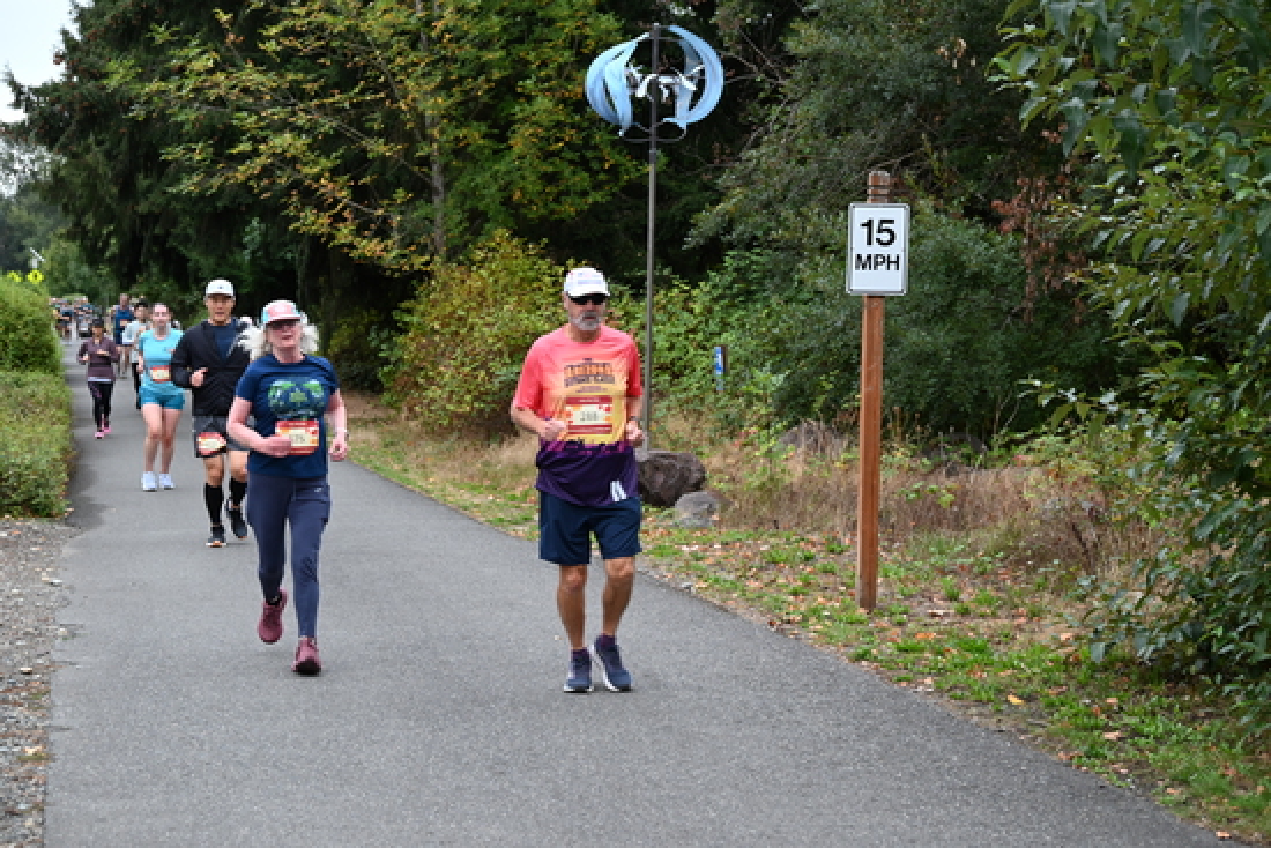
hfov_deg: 28.8
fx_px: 2472
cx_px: 636
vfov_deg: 19.5
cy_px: 424
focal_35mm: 70
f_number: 6
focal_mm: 70
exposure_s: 1/125
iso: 720
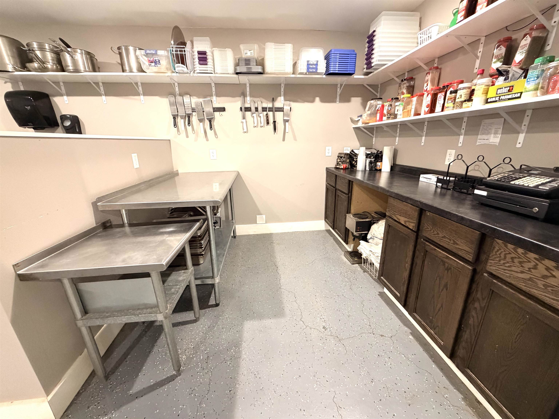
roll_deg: +1.3
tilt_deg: -16.8
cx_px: 280
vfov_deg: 85.7
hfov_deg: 102.1
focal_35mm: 14
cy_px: 210
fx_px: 226
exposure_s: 1/60
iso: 640
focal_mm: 2.22
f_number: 2.2
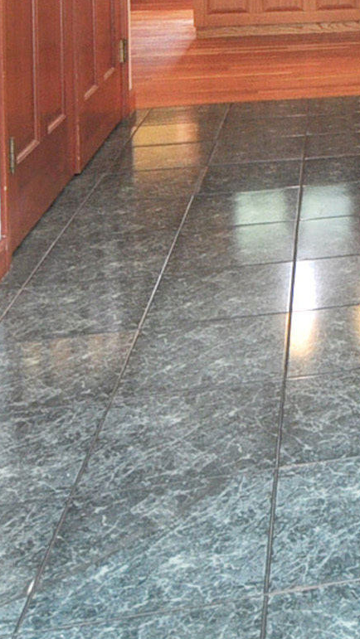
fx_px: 1001
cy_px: -153
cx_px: 577
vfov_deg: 29.7
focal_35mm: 59
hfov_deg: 17.7
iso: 500
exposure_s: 1/40
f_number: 4.5
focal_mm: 10
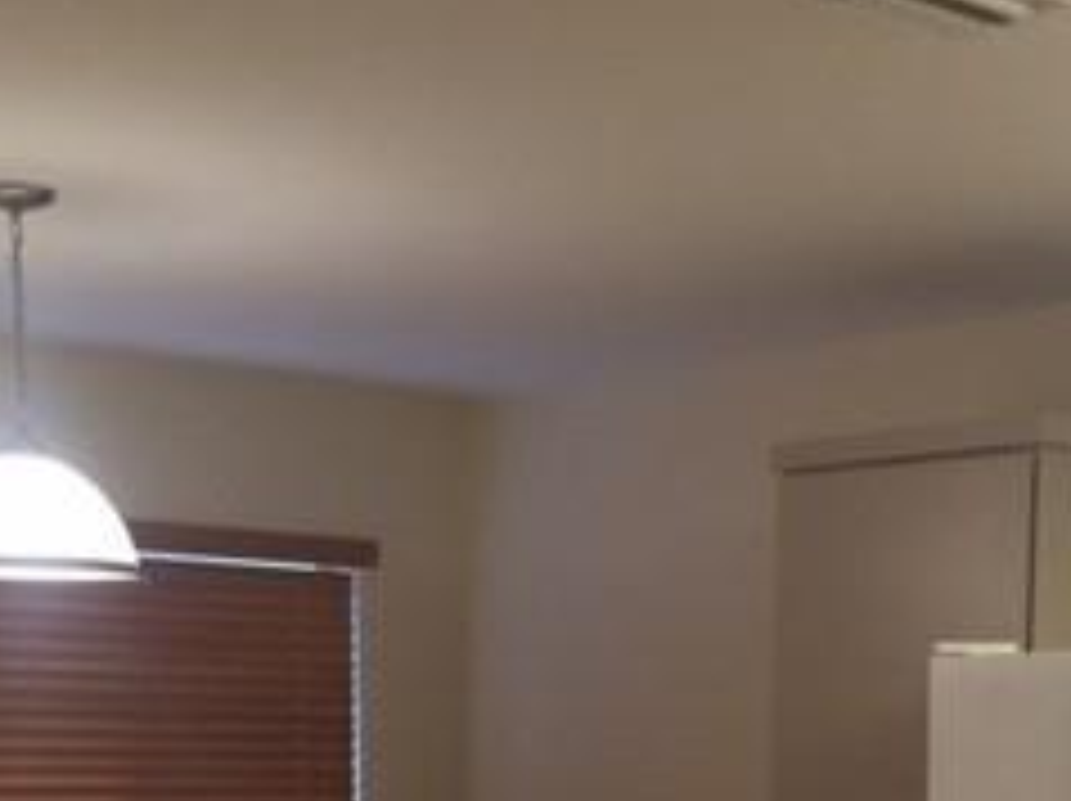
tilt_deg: -8.1
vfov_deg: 17.6
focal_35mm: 78
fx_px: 2411
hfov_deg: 25.0
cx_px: 675
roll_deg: -1.1
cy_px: 1053
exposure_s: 1/30
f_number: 2.2
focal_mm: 4.15
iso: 125
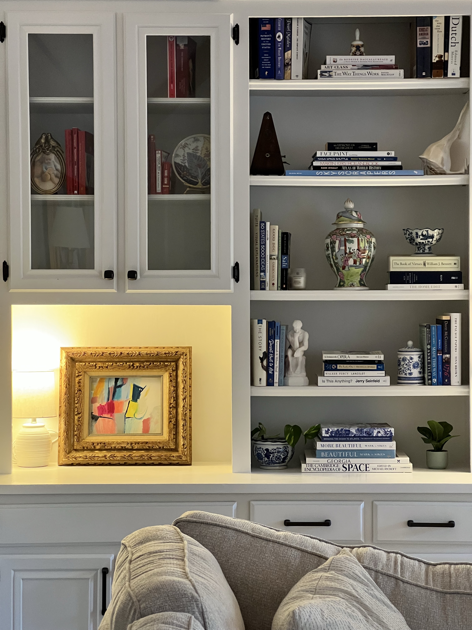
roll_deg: +0.1
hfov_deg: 19.1
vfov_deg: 25.3
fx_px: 1400
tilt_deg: +0.3
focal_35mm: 77
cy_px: 315
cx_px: 236
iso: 640
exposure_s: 1/40
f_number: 2.8
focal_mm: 9
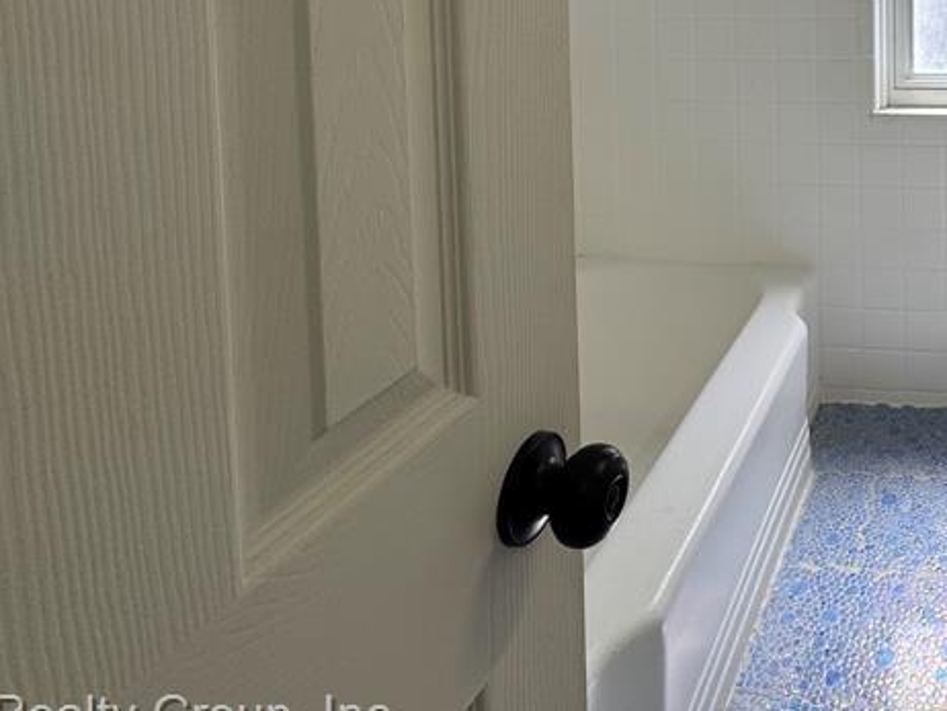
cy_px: -35
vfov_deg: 39.0
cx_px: 914
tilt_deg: -2.1
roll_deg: +0.9
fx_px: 849
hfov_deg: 49.3
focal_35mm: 31
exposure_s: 1/106
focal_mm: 2.22
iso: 40
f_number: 2.2
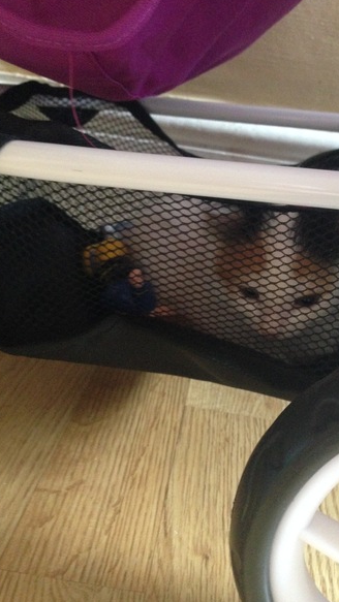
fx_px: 591
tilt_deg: -21.6
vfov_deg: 54.0
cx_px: 217
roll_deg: -7.4
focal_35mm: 37
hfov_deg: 31.8
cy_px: 296
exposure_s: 1/15
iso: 500
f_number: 2.4
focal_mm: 4.12
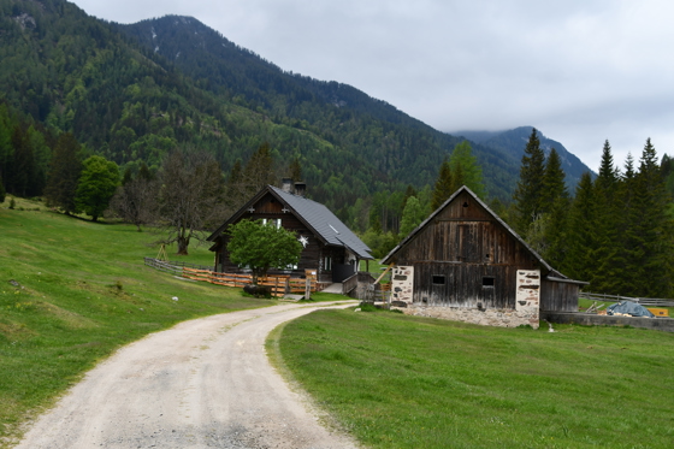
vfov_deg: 36.9
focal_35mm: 36
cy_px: 224
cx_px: 337
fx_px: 674
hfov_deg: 53.1
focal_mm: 24
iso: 250
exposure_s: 1/250
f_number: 5.6
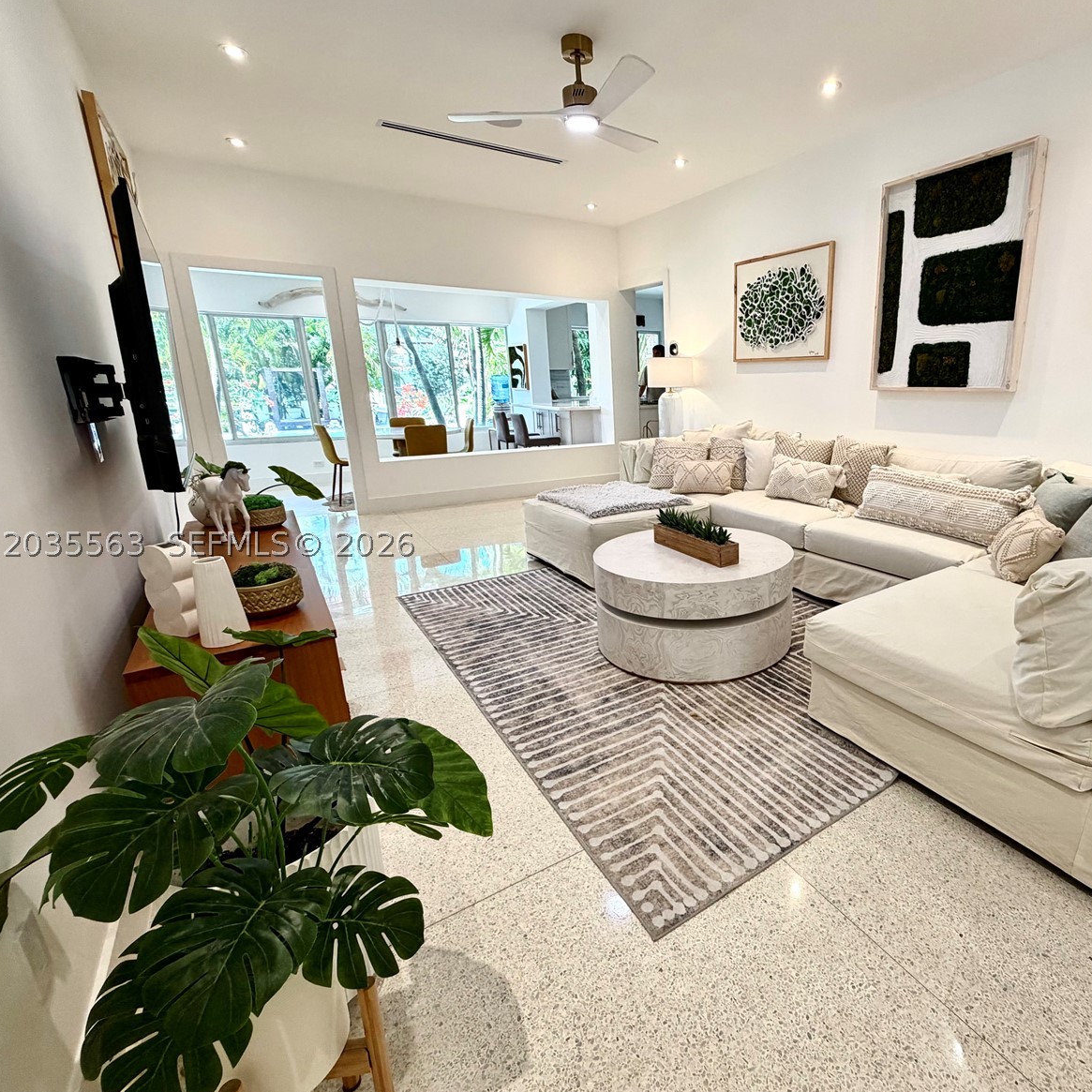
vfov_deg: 84.0
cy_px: 544
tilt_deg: -14.9
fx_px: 607
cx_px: 701
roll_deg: +0.3
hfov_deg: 81.9
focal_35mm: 17
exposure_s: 1/115
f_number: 2.2
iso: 125
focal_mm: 2.22
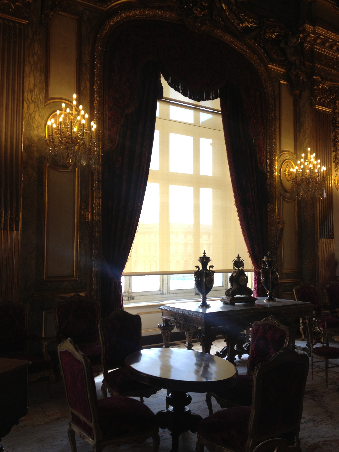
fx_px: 457
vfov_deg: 52.6
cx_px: 170
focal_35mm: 35
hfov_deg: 40.7
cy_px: 226
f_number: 2.4
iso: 50
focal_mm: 4.28
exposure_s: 1/40
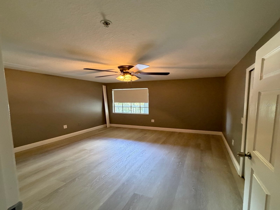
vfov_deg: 85.7
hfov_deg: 102.1
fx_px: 113
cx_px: 140
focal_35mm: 14
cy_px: 105
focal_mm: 2.22
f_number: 2.2
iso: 500
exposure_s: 1/60
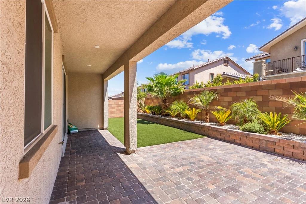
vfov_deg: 70.5
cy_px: 102
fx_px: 145
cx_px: 153
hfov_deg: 93.3
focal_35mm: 17
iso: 400
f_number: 8
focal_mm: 17
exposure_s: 1/8000
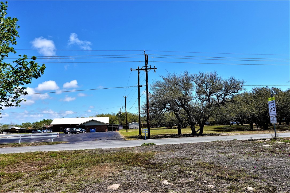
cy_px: 96
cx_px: 145
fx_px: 193
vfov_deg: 53.1
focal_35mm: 24
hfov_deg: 73.8
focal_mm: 9
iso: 100
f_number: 4.5
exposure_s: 1/1000
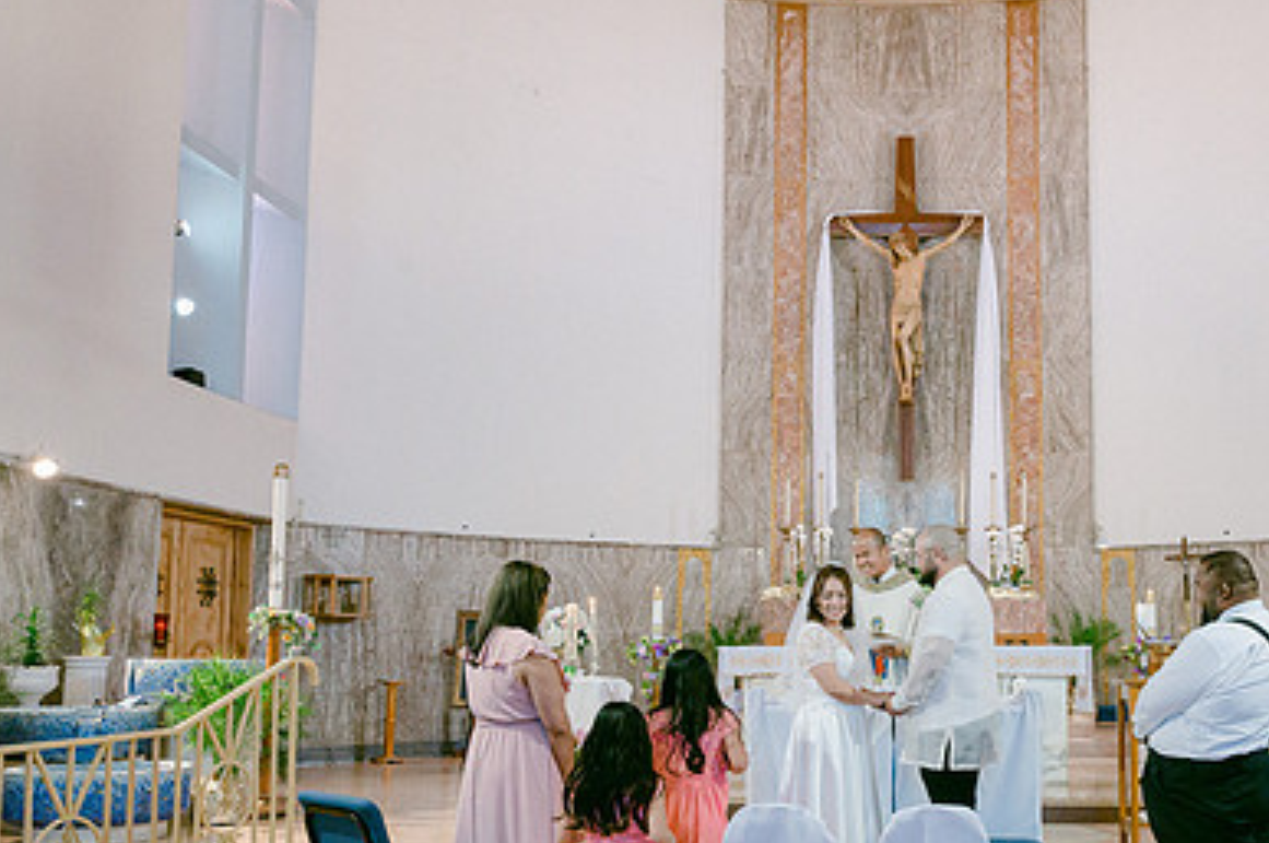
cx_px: 882
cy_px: 538
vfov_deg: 36.5
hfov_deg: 51.8
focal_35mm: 36
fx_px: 1267
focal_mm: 24
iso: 6400
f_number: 8
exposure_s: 1/125
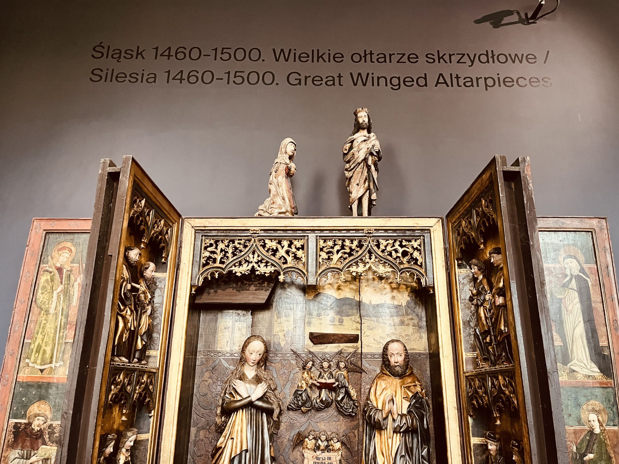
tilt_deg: +17.6
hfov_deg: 67.3
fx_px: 465
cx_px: 310
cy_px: 232
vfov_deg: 53.1
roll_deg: -1.8
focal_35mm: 26
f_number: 1.6
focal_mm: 5.1
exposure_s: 1/52
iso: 320
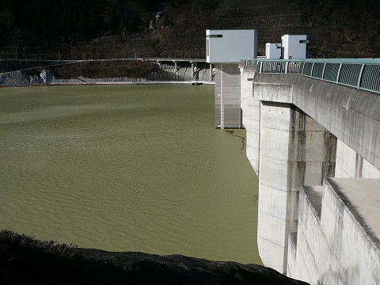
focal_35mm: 35
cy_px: 142
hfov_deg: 52.6
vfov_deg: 40.7
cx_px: 190
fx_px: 384
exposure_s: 1/640
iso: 80
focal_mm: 5.2
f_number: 5
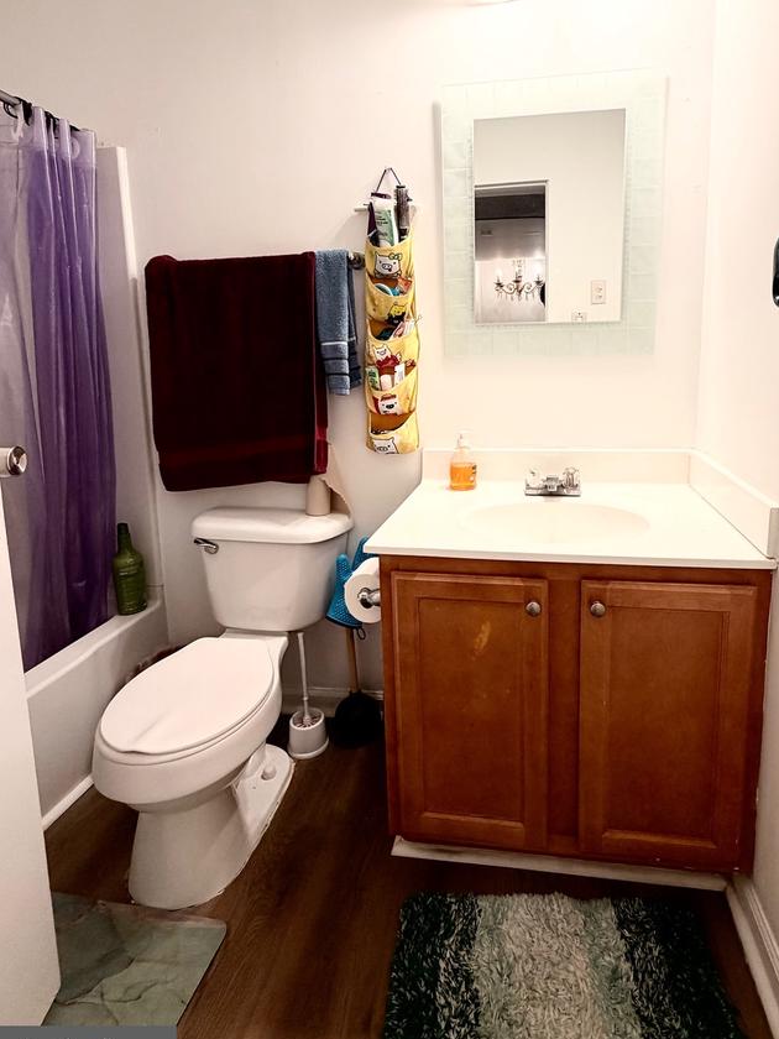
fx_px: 540
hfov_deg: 71.0
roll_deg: +0.8
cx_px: 460
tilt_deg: -7.5
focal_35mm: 18
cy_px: 429
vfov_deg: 86.9
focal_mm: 2.22
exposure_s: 1/120
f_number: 2.2
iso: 100
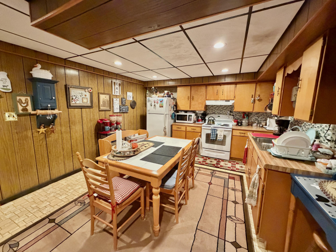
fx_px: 136
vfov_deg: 85.7
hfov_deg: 102.1
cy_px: 126
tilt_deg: -8.1
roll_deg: -0.9
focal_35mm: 14
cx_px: 168
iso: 1000
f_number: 2.2
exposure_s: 1/60
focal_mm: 2.22
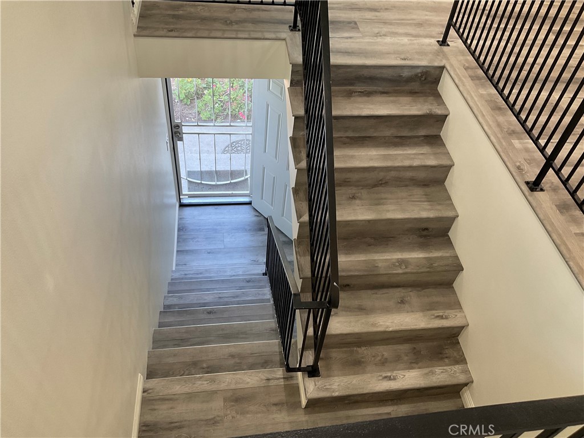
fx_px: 489
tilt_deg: -46.4
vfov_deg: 48.2
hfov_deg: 61.7
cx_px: 292
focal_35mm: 29
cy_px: 219
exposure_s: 1/60
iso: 80
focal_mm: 3
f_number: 1.8
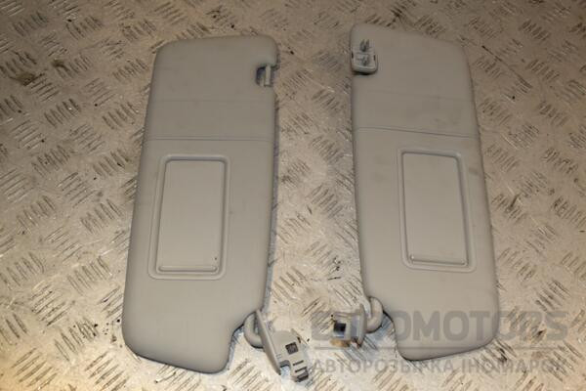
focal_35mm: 38
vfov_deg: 35.5
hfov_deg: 51.3
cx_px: 293
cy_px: 196
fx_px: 610
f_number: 9
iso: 800
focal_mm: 25
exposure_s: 1/200
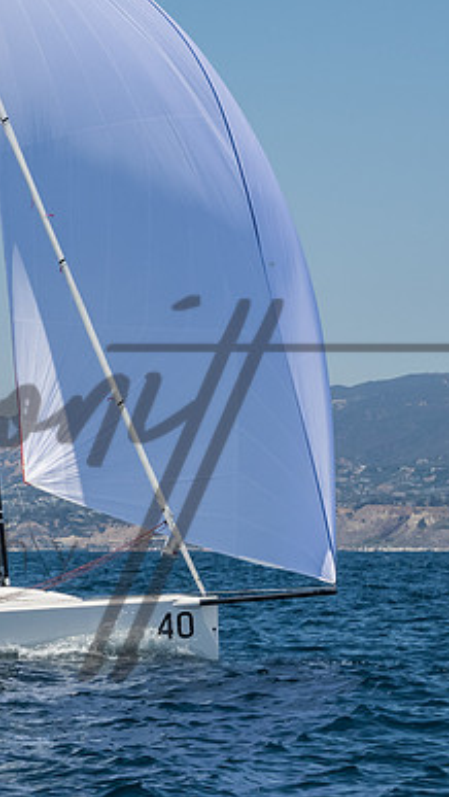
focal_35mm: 187
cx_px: -82
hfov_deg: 6.5
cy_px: 438
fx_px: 3954
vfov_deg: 11.5
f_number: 14
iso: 640
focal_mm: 70
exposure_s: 1/1000
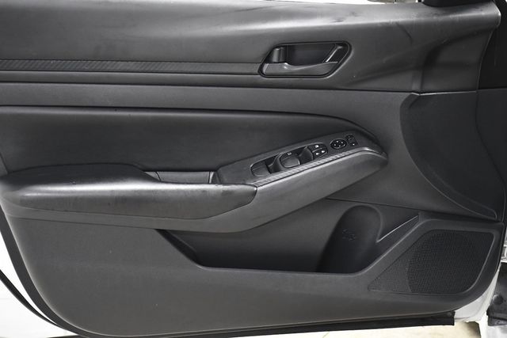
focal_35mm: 57
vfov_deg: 23.8
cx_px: 254
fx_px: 803
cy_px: 169
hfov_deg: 35.0
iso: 2500
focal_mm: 38
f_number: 4.5
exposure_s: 1/100
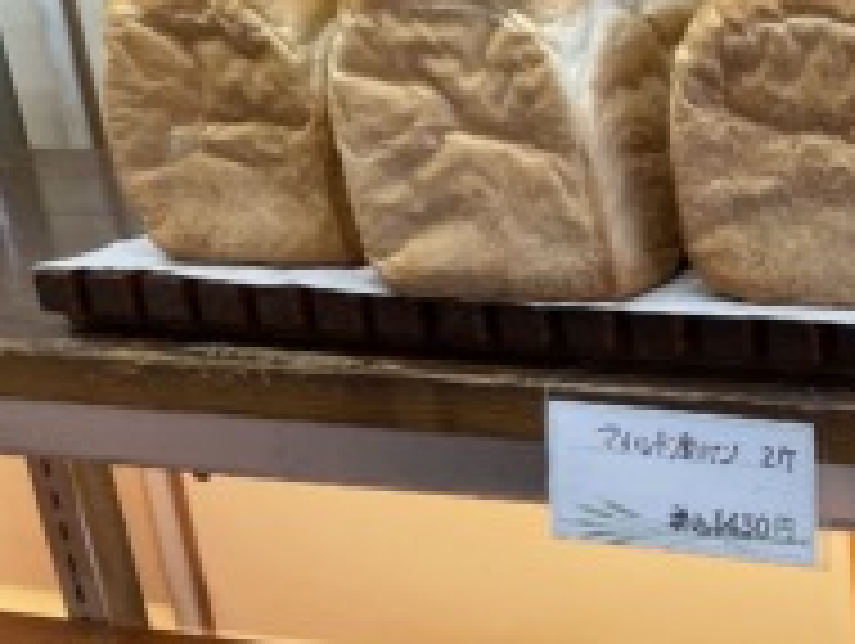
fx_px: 2028
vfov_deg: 17.5
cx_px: 1084
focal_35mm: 82
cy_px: 685
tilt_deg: -24.6
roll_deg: +2.7
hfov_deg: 21.7
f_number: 1.6
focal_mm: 4.2
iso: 64
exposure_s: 1/120
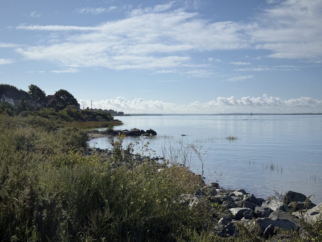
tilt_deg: -0.7
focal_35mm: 48
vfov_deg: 30.3
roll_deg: +0.2
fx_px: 446
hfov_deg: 39.7
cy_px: 121
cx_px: 161
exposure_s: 1/11364
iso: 50
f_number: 1.78
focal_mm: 6.76
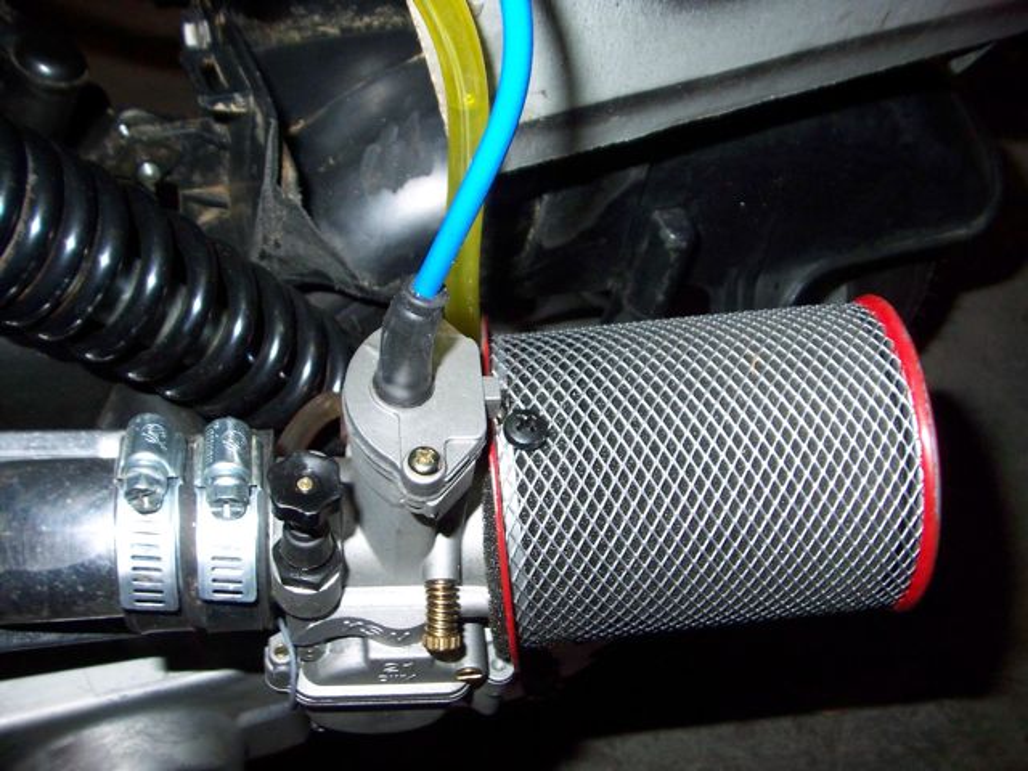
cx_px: 514
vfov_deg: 37.7
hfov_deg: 49.0
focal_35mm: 38
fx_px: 1128
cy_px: 386
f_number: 3.9
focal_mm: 6.3
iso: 200
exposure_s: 1/60
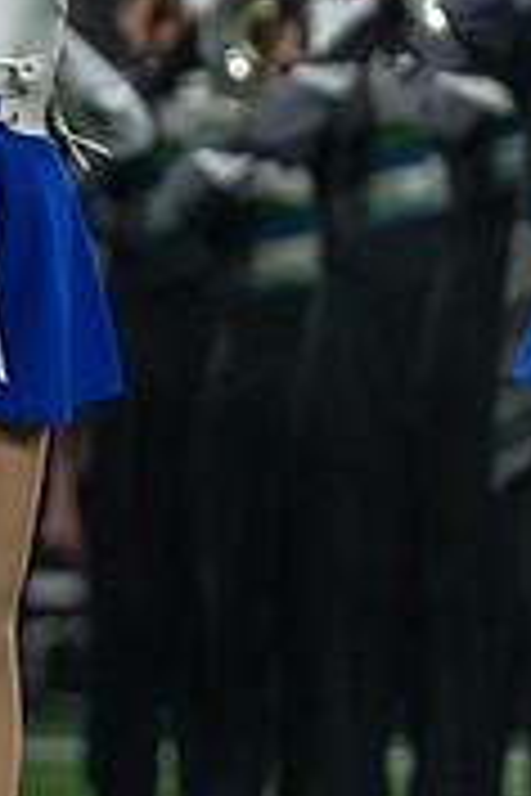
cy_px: 168
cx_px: -129
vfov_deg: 2.2
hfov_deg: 1.4
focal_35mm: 952
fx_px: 21061
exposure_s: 1/1000
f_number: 2.8
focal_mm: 200
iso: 3200
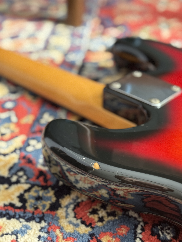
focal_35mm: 54
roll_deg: +0.6
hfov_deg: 27.0
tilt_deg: -35.5
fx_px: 379
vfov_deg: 35.5
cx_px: 101
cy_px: 129
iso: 800
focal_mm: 6.76
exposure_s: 1/20
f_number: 1.78
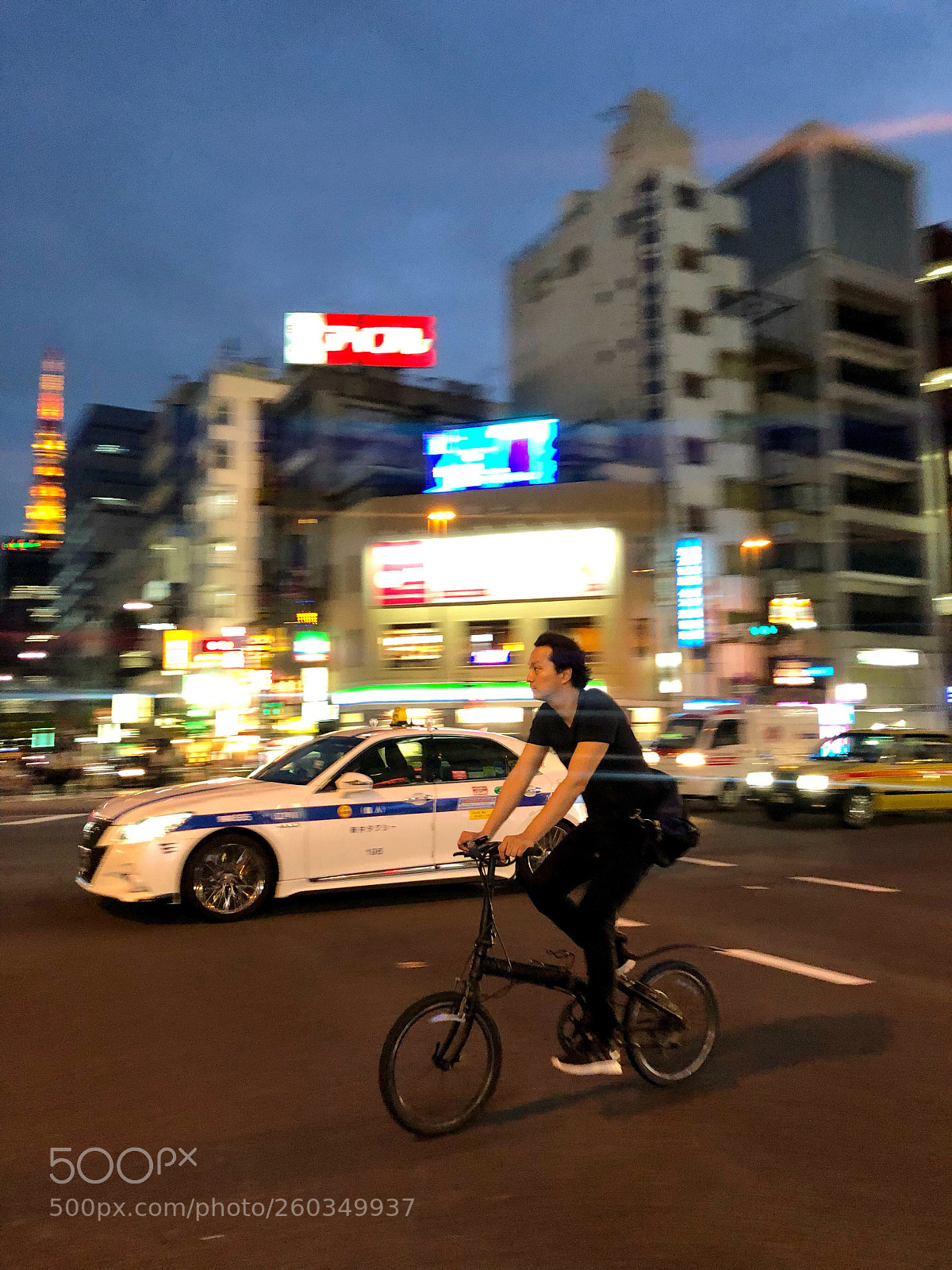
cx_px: 476
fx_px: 1027
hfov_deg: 49.7
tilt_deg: +4.8
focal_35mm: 28
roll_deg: -2.0
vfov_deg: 63.4
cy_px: 635
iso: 400
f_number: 1.8
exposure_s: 1/50
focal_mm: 4
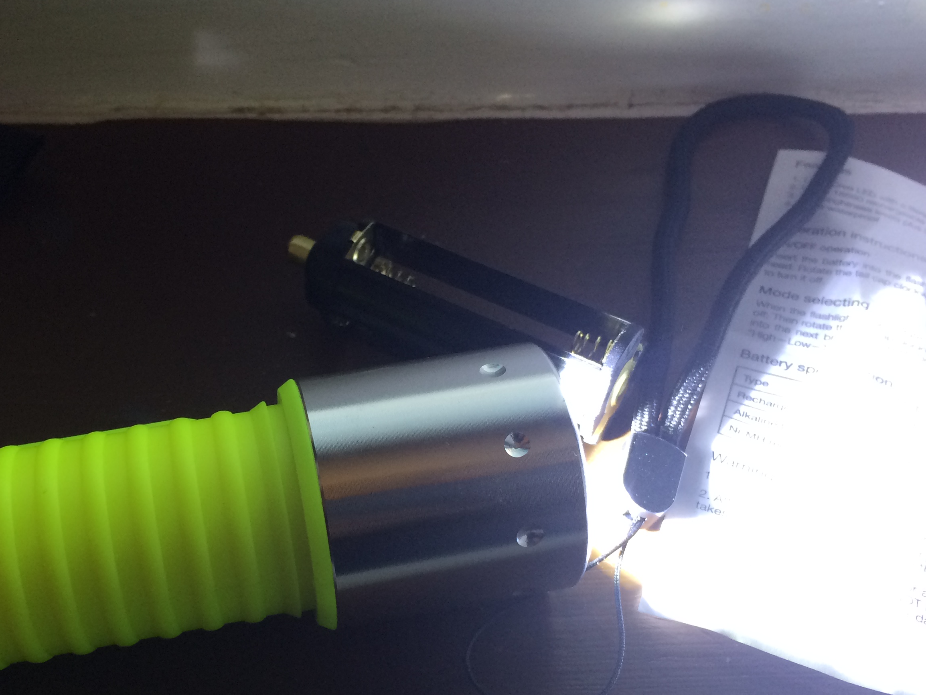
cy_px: 431
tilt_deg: -48.2
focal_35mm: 41
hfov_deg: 45.5
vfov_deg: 35.0
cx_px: 361
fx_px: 1097
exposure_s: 1/33
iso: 50
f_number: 2.2
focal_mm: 4.15
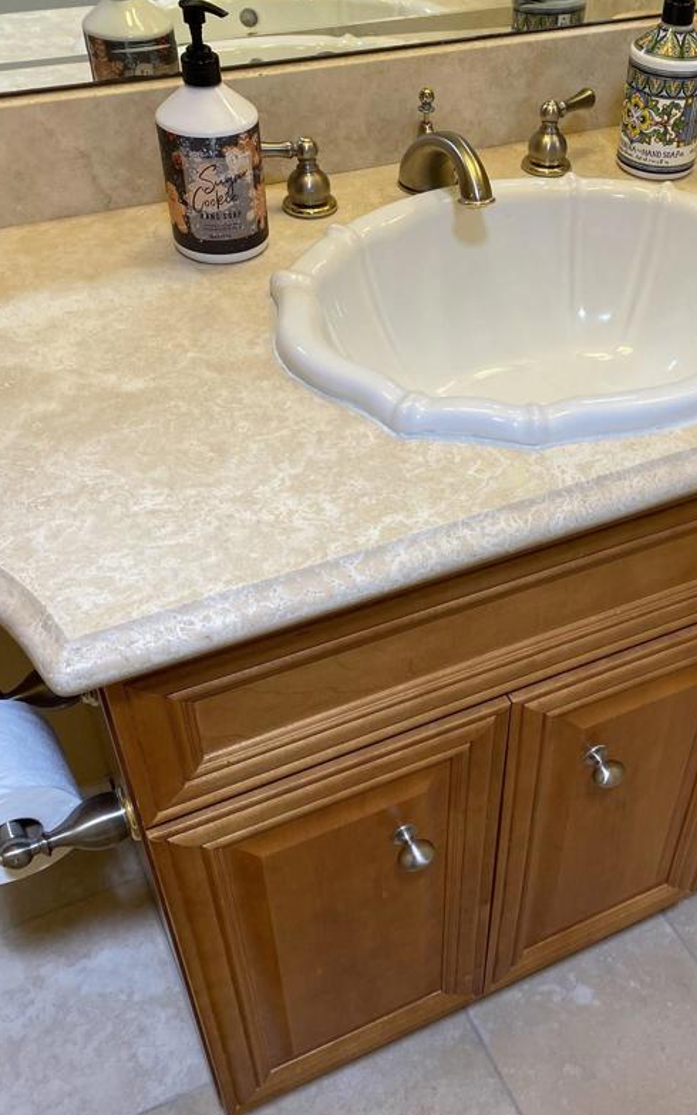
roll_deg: -3.5
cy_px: 579
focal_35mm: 36
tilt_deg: -42.5
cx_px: 485
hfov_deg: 34.9
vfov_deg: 54.0
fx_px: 1094
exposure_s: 1/120
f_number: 1.8
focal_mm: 4.25
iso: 100
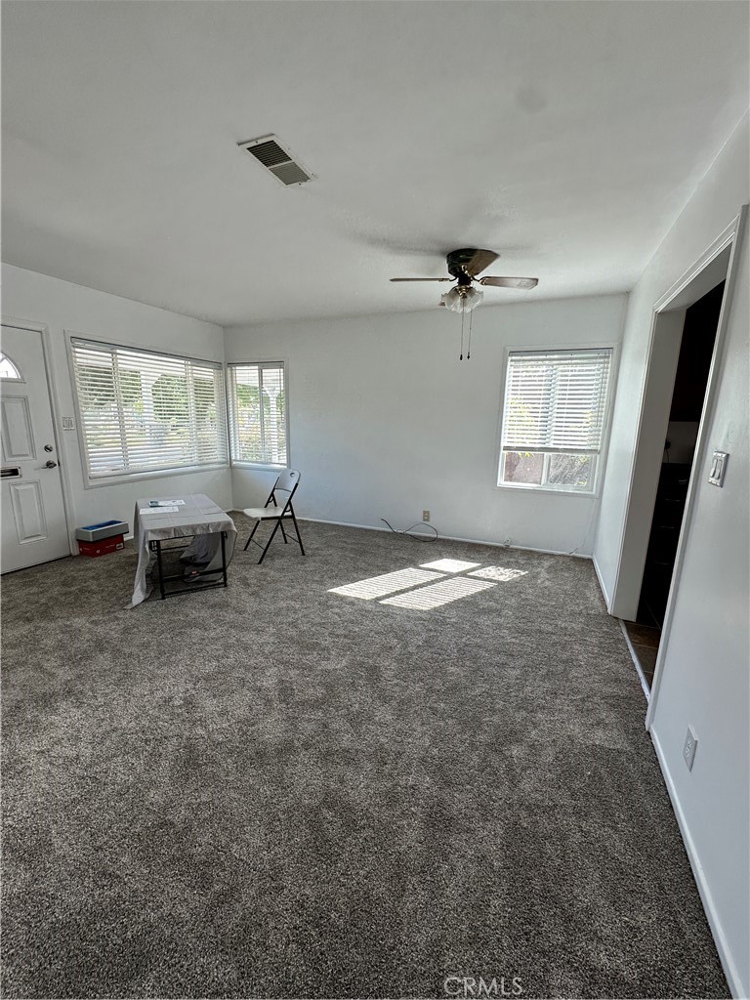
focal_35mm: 14
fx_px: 404
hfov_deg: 85.7
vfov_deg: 102.1
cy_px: 500
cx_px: 375
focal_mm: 2.22
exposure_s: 1/120
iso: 50
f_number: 2.2
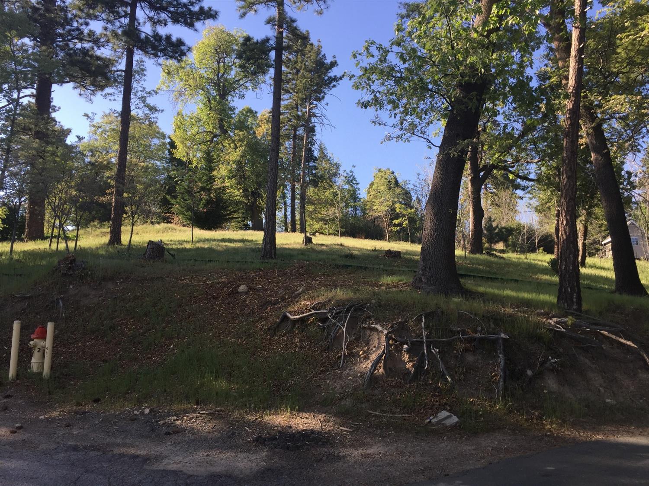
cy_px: 243
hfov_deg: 61.7
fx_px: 544
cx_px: 324
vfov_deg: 48.2
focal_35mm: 29
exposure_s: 1/573
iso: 32
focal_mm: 4.15
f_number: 2.2
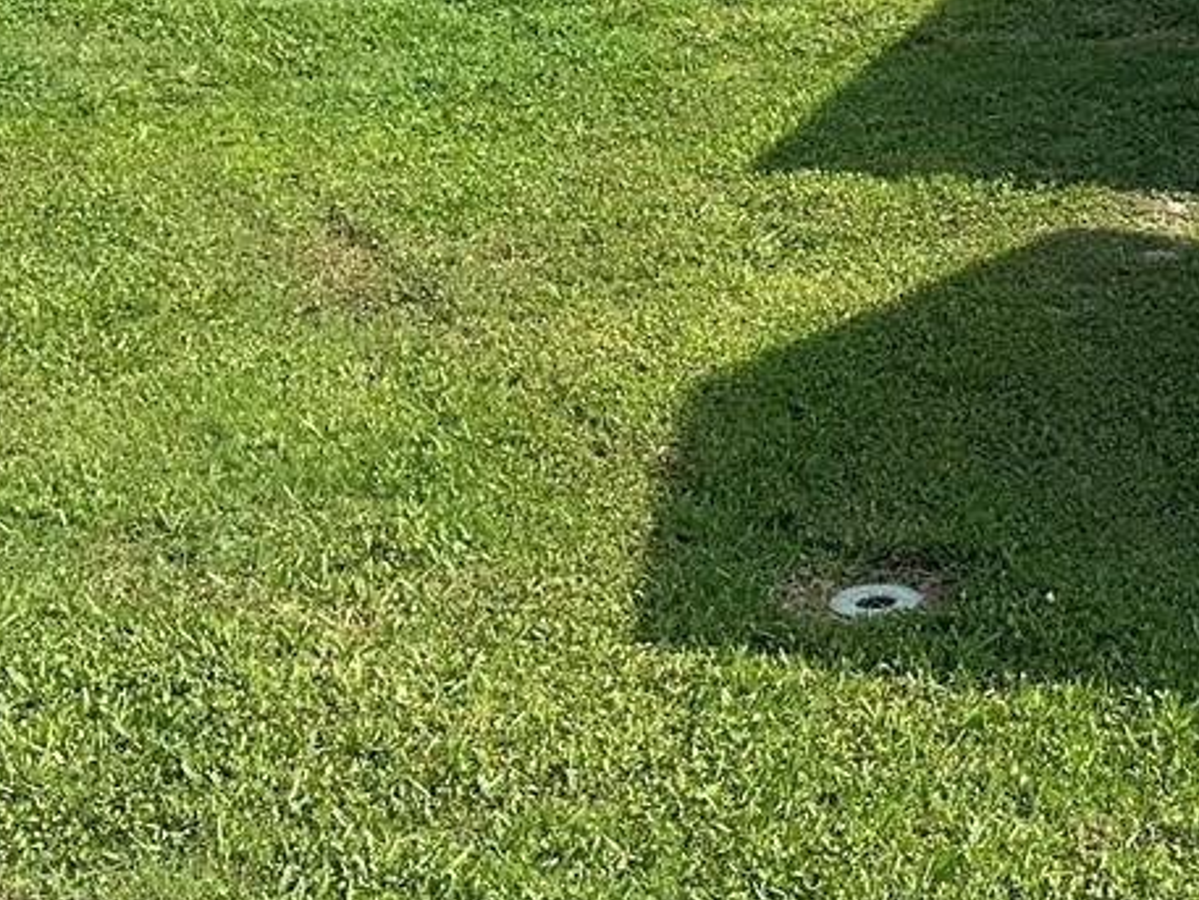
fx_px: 2910
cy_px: -108
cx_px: 1262
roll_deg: +0.9
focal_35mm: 84
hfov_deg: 22.2
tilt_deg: -8.3
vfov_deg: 17.0
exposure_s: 1/2660
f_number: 1.78
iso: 80
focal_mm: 6.86
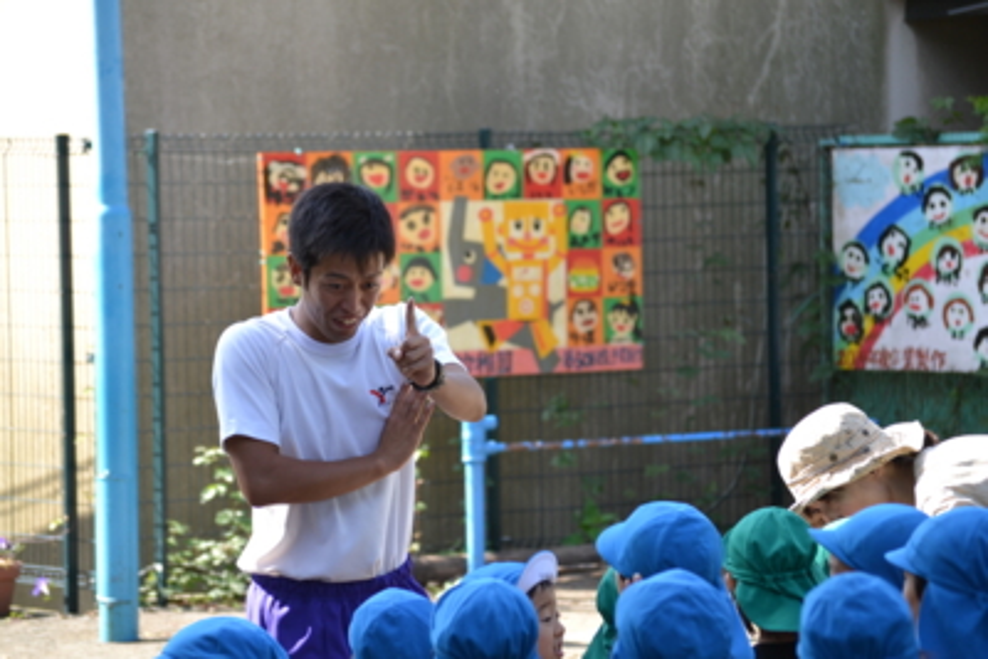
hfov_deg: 13.0
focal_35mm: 158
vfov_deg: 8.7
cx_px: 494
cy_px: 330
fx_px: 4324
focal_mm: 105
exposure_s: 1/125
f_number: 5.6
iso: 160
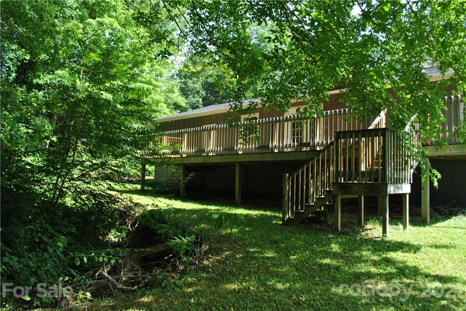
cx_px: 233
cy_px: 156
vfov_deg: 43.7
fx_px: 389
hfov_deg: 61.9
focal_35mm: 30
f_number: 5.6
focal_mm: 20
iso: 125
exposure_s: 1/125
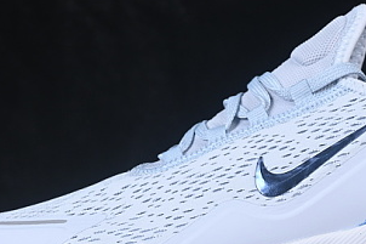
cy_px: 143
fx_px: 2022
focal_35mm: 199
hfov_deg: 10.3
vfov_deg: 6.9
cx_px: 285
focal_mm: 50
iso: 160
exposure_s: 1/80
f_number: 8
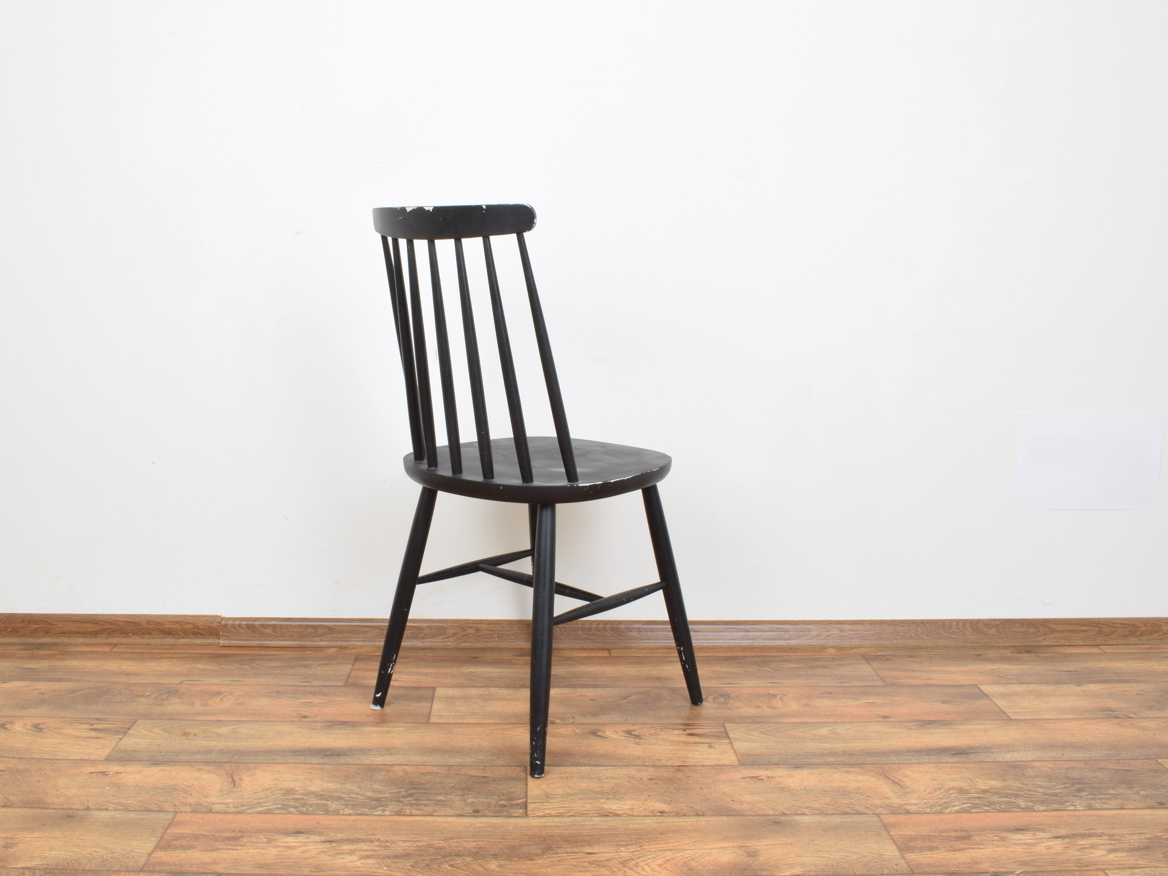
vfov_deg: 41.2
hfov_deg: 53.1
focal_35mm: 35
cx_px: 520
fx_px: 1166
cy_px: 437
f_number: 25
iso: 100
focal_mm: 21
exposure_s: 3
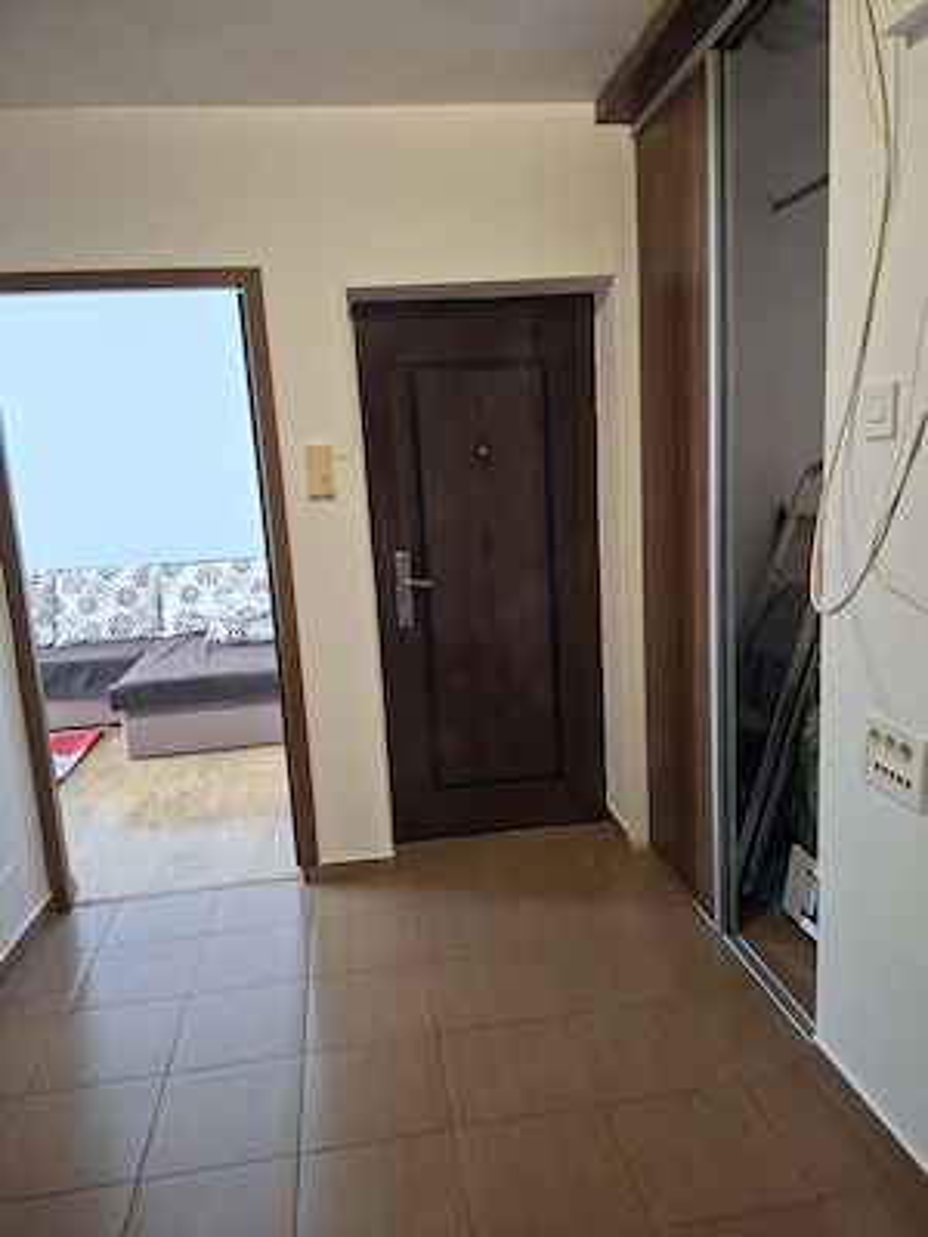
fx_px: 822
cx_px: 464
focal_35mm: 23
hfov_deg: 58.9
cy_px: 618
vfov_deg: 73.9
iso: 320
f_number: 1.8
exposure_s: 1/33
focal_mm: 5.54
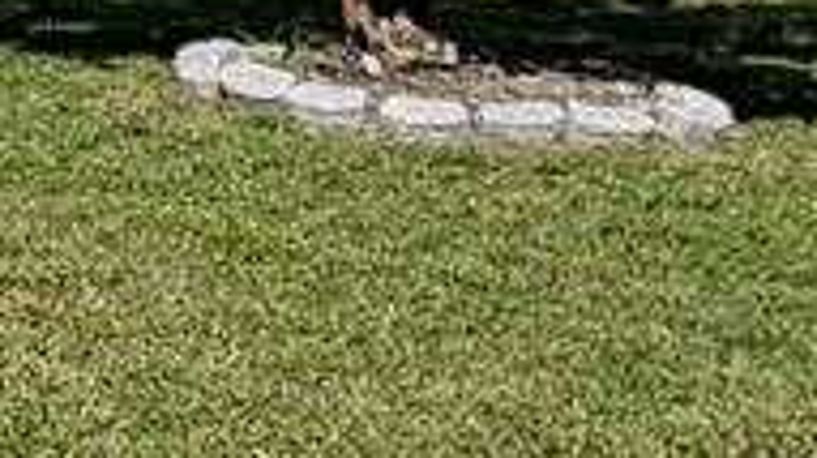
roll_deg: +2.4
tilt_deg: +1.1
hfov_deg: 15.4
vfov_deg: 10.2
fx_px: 2489
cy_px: -208
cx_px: -753
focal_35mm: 115
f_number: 2.2
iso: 20
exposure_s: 1/1312
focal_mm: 2.22
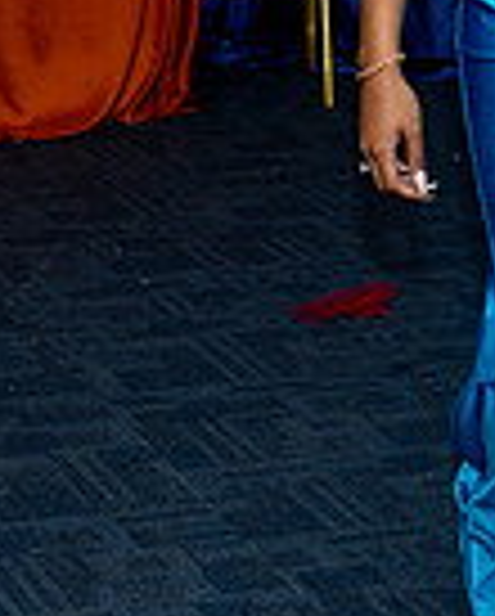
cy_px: -6
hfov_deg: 8.7
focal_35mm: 179
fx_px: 3271
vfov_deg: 10.7
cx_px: 248
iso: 640
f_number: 4
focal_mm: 33
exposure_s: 1/125
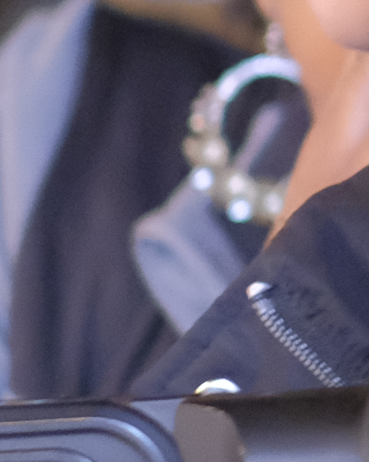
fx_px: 9031
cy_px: 18
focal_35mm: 661
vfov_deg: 2.9
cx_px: 1124
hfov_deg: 2.3
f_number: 1.2
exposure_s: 1/60
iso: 4000
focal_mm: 56
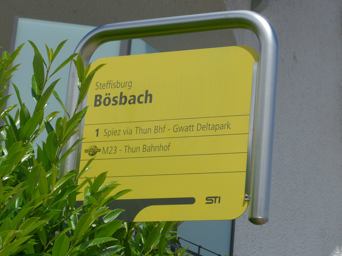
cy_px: 128
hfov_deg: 14.1
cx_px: 171
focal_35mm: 140
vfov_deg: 10.6
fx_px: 1383
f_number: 5.4
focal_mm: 27.3
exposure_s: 1/640
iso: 80
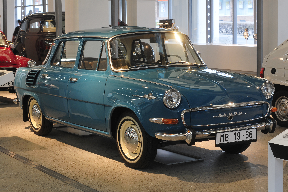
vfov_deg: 18.1
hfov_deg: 27.0
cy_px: 96
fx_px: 599
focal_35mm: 75
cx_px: 144
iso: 200
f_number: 11
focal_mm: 50
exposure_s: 1/5
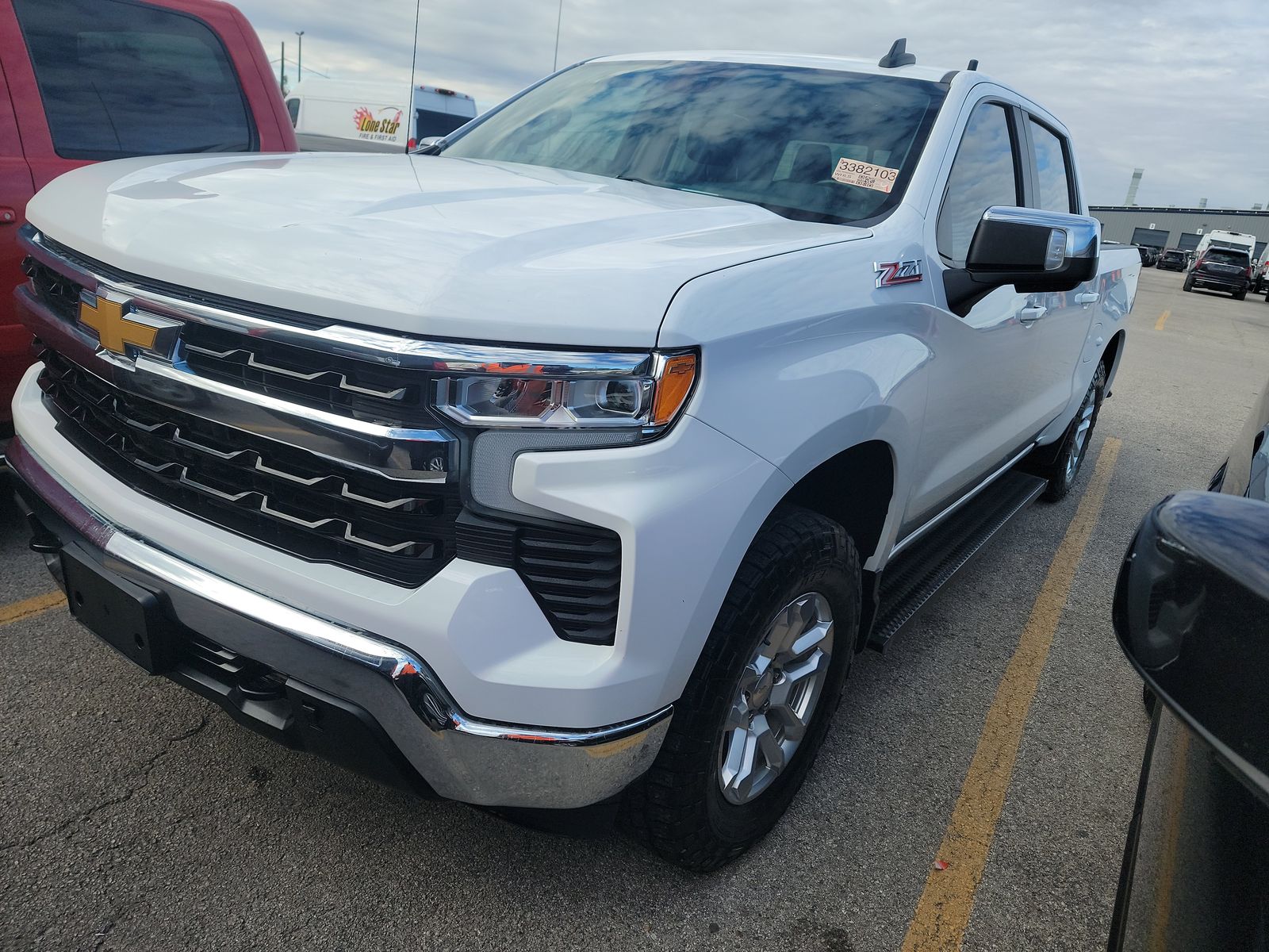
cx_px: 634
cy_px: 476
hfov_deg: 71.6
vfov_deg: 56.8
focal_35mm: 24
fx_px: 880
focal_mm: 6.7
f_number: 1.8
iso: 50
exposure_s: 1/400
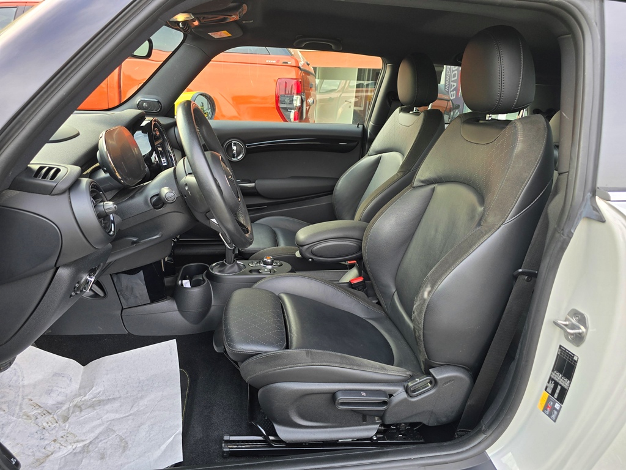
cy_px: 235
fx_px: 416
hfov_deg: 73.9
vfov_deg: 58.9
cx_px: 313
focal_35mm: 23
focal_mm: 6.3
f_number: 1.7
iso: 80
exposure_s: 1/180
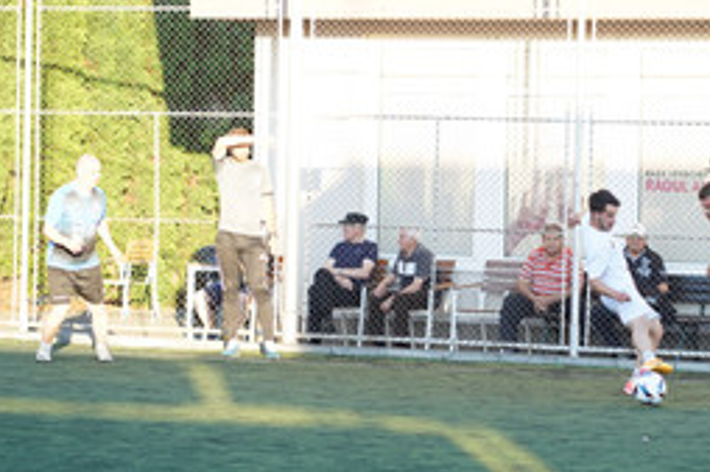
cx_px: 579
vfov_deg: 8.2
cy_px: 253
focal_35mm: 167
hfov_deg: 12.3
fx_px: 3291
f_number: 2.8
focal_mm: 85
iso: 800
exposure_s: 1/1250
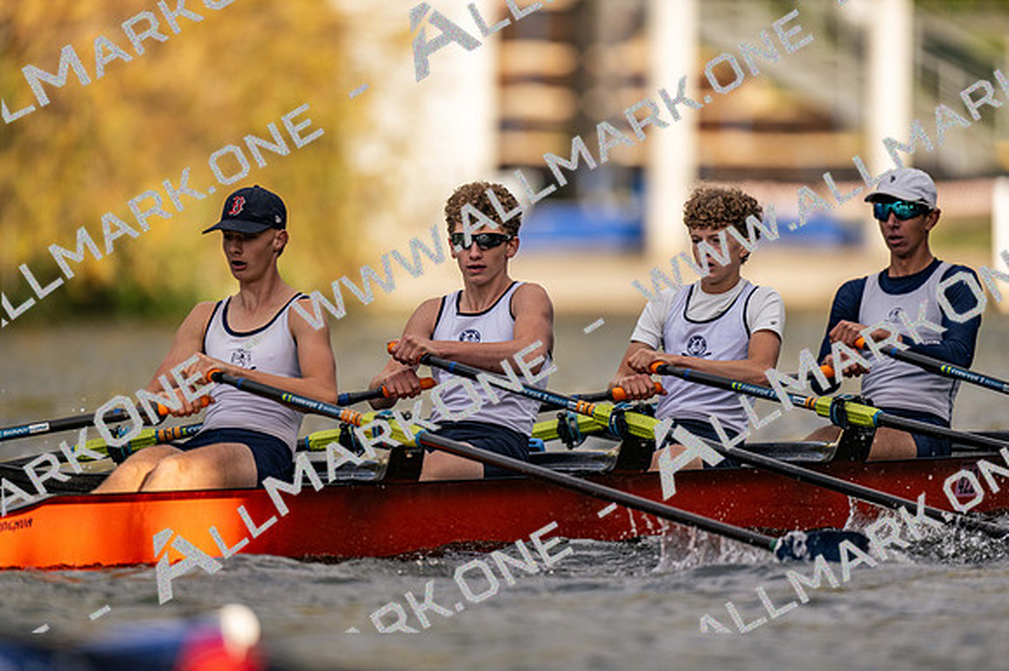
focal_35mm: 600
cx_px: 504
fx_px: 16810
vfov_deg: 2.3
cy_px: 336
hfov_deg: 3.4
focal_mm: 600
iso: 200
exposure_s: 1/2500
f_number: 4
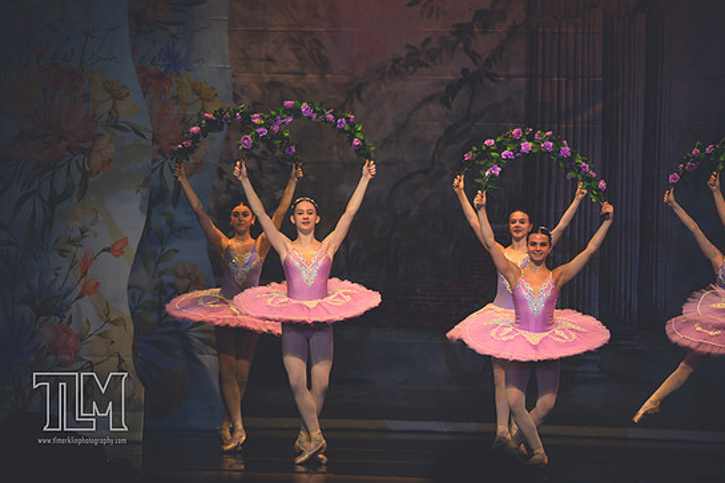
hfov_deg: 9.7
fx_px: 4288
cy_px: 248
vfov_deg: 6.4
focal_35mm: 213
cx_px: 370
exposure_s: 1/500
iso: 800
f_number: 2.8
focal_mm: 200
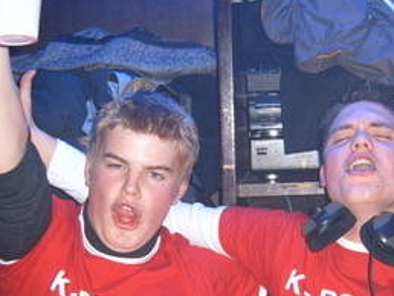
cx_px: 212
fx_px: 729
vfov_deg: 22.9
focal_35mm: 64
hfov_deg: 30.2
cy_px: 191
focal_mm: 5.8
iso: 100
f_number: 2.8
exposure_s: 1/30
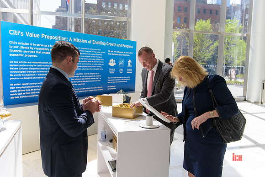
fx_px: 236
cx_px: 132
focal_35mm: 32
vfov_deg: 41.1
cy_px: 88
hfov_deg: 58.7
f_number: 3.2
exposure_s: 1/1000
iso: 200
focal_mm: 32
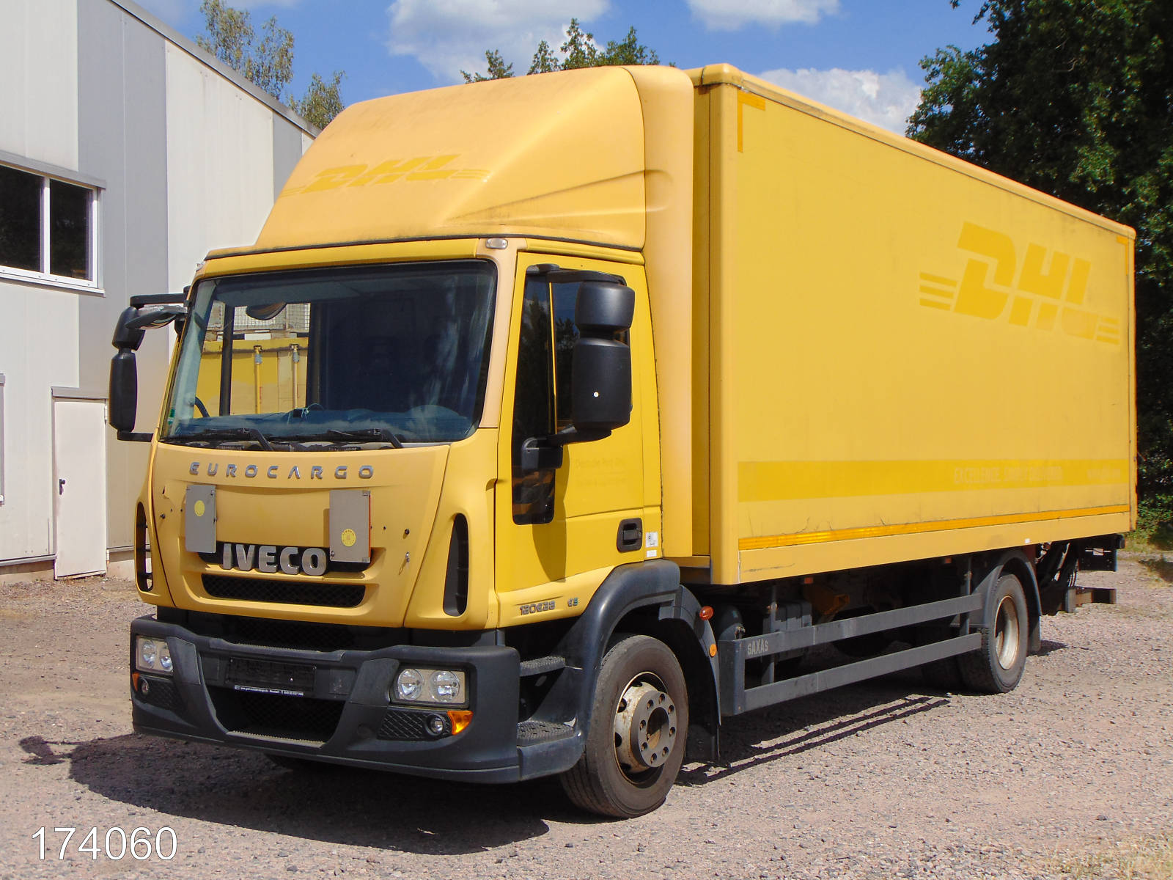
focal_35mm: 50
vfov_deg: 29.1
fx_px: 1694
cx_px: 586
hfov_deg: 38.2
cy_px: 440
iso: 80
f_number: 9
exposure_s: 1/320
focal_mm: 9
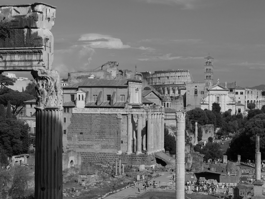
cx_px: 132
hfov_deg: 22.8
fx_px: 658
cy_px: 100
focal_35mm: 86
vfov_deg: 17.2
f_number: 5.6
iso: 200
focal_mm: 43
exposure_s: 1/2000
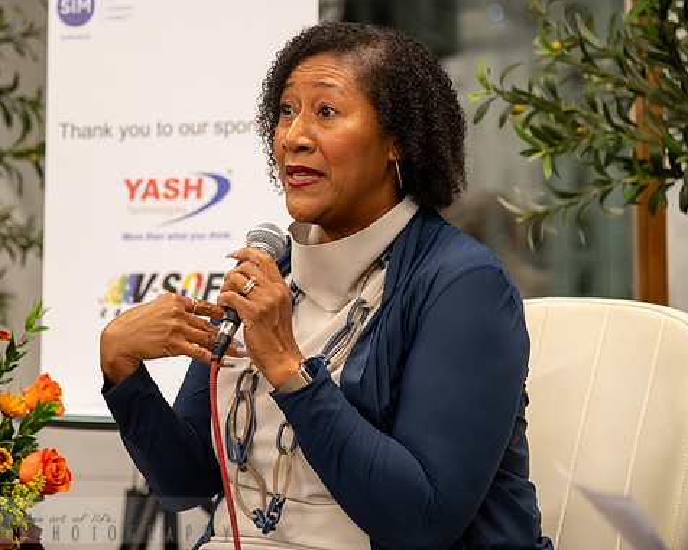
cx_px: 280
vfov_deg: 13.8
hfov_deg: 17.1
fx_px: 2281
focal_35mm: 112
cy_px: 274
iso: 1600
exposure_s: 1/100
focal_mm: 98
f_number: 4
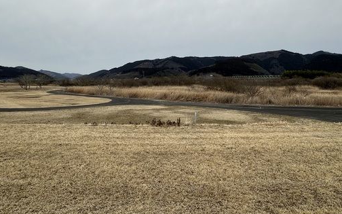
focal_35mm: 24
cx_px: 175
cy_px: 66
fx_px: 224
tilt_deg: +4.5
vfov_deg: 49.9
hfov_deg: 74.8
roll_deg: +0.6
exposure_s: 1/396
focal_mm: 2.22
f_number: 2.2
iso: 40
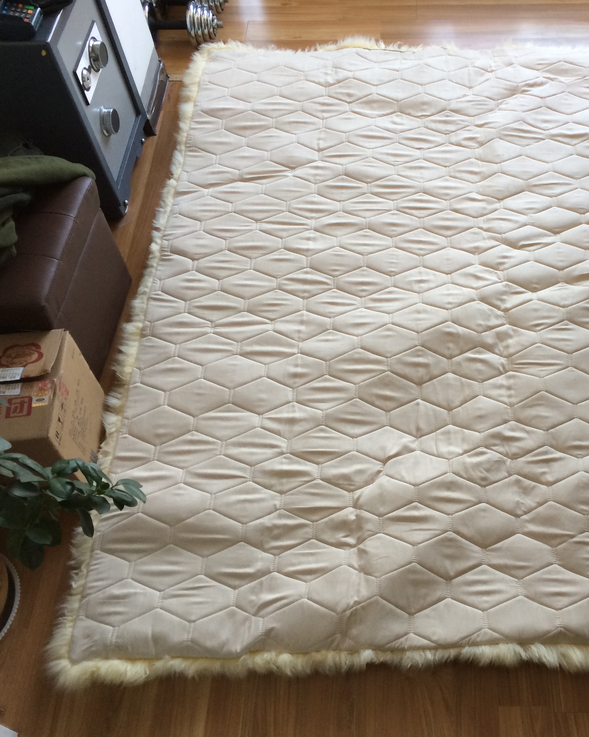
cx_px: 446
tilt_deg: -55.9
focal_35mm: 38
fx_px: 828
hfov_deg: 38.1
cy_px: 367
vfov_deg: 47.9
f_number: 2.2
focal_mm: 4.15
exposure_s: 1/33
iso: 50
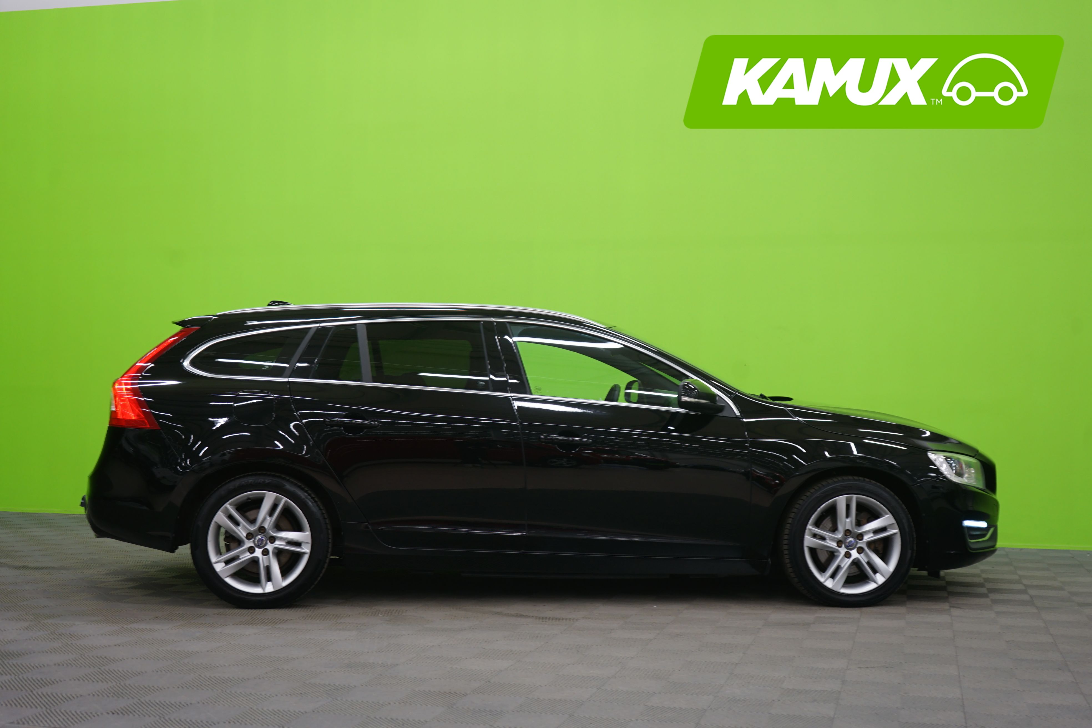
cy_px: 364
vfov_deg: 30.5
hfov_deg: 44.5
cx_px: 546
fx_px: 1335
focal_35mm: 44
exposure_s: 1/8
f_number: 5
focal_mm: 44
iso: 400
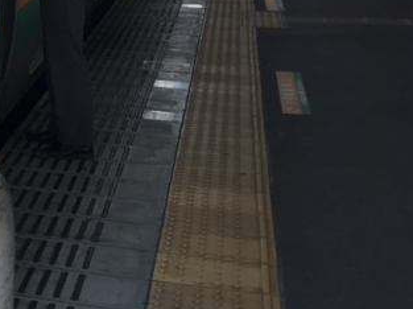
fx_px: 1132
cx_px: -226
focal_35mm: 95
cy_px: -16
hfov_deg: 18.2
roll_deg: -0.2
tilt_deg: -10.2
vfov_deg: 15.2
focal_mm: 4.15
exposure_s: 1/330
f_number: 2.2
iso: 25
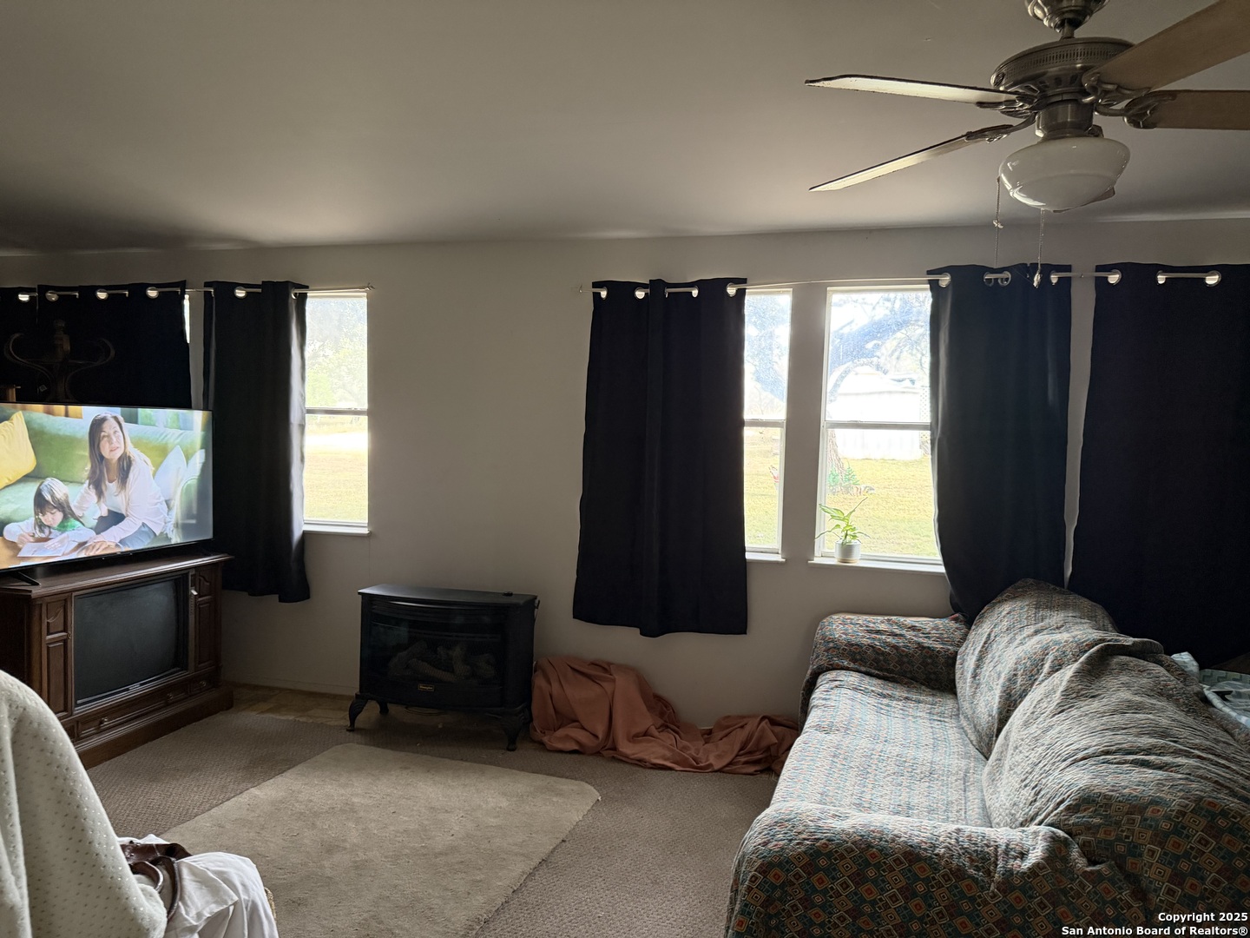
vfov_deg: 56.8
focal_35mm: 24
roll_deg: -0.2
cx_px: 625
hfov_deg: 71.6
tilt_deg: -4.0
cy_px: 469
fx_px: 867
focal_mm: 6.76
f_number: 1.78
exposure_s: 1/60
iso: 640
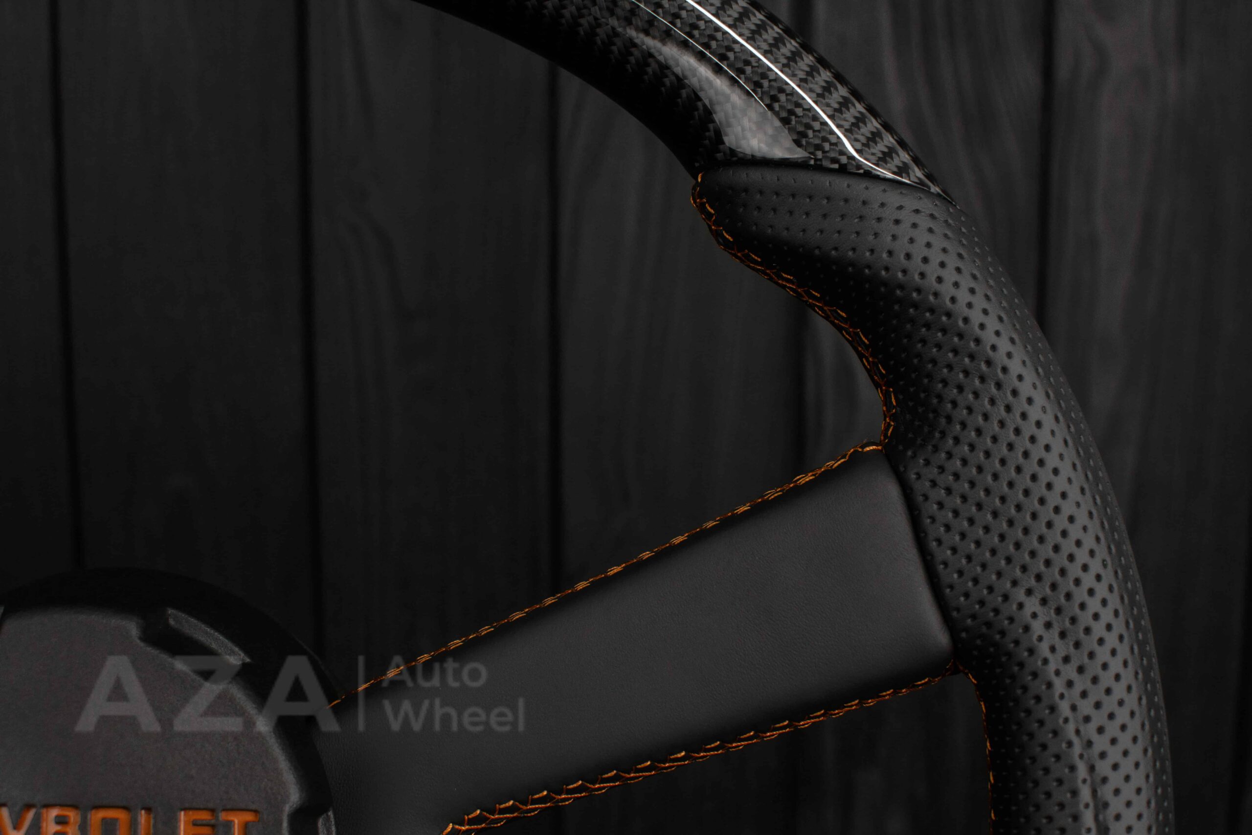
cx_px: 626
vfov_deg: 25.8
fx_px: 1826
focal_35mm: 52
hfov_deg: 37.8
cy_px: 418
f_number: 6.3
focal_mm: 35
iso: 500
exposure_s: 1/125
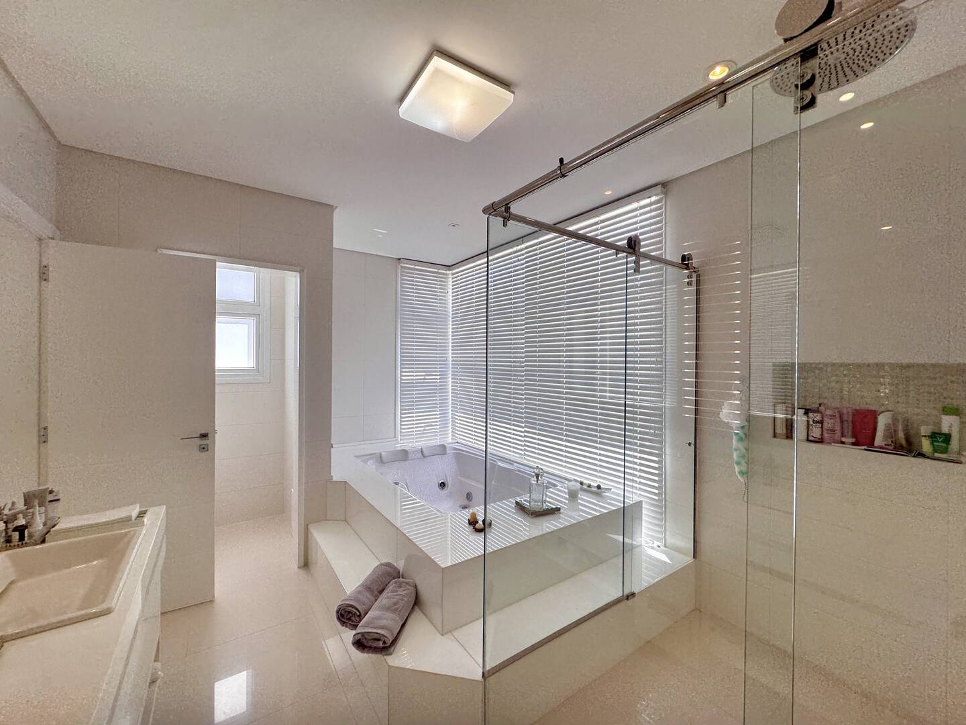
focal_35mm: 14
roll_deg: -2.0
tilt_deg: -0.5
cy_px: 362
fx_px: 391
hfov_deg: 102.1
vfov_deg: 85.7
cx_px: 483
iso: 40
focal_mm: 2.22
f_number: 2.2
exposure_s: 1/265
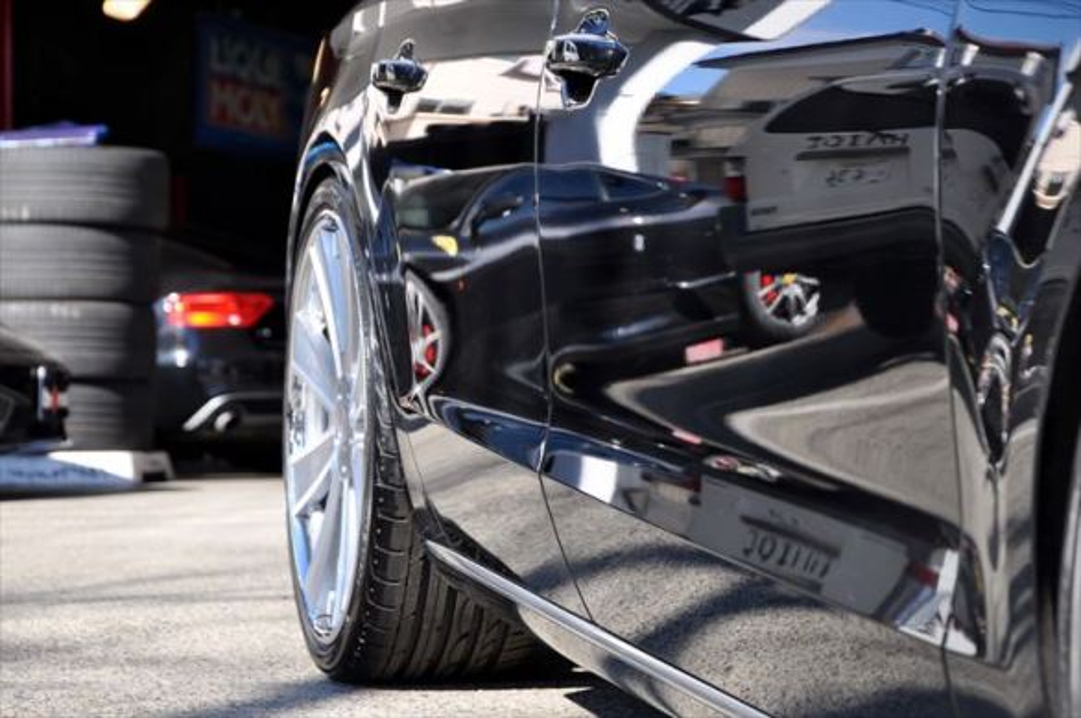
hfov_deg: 17.1
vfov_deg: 11.4
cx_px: 540
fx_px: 3598
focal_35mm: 120
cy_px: 359
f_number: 7.1
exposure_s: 1/200
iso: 200
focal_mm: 80
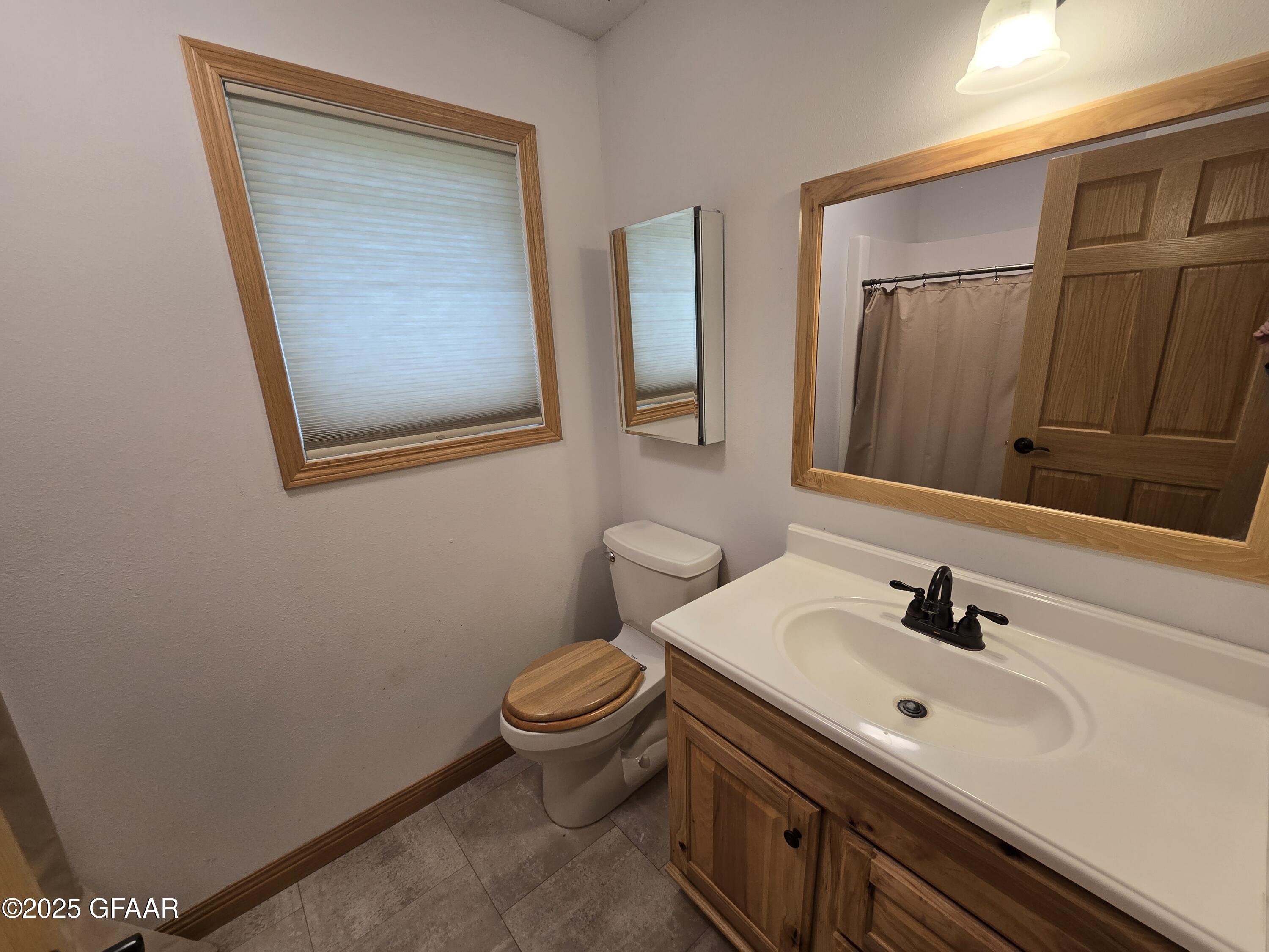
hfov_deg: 106.2
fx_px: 477
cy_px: 476
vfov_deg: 89.9
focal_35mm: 13
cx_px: 634
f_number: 2.2
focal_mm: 2.2
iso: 100
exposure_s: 1/60
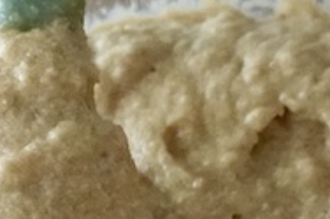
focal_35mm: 450
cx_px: 75
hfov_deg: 4.6
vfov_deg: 3.0
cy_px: 279
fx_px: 4121
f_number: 5
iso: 5000
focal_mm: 44
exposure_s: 1/160
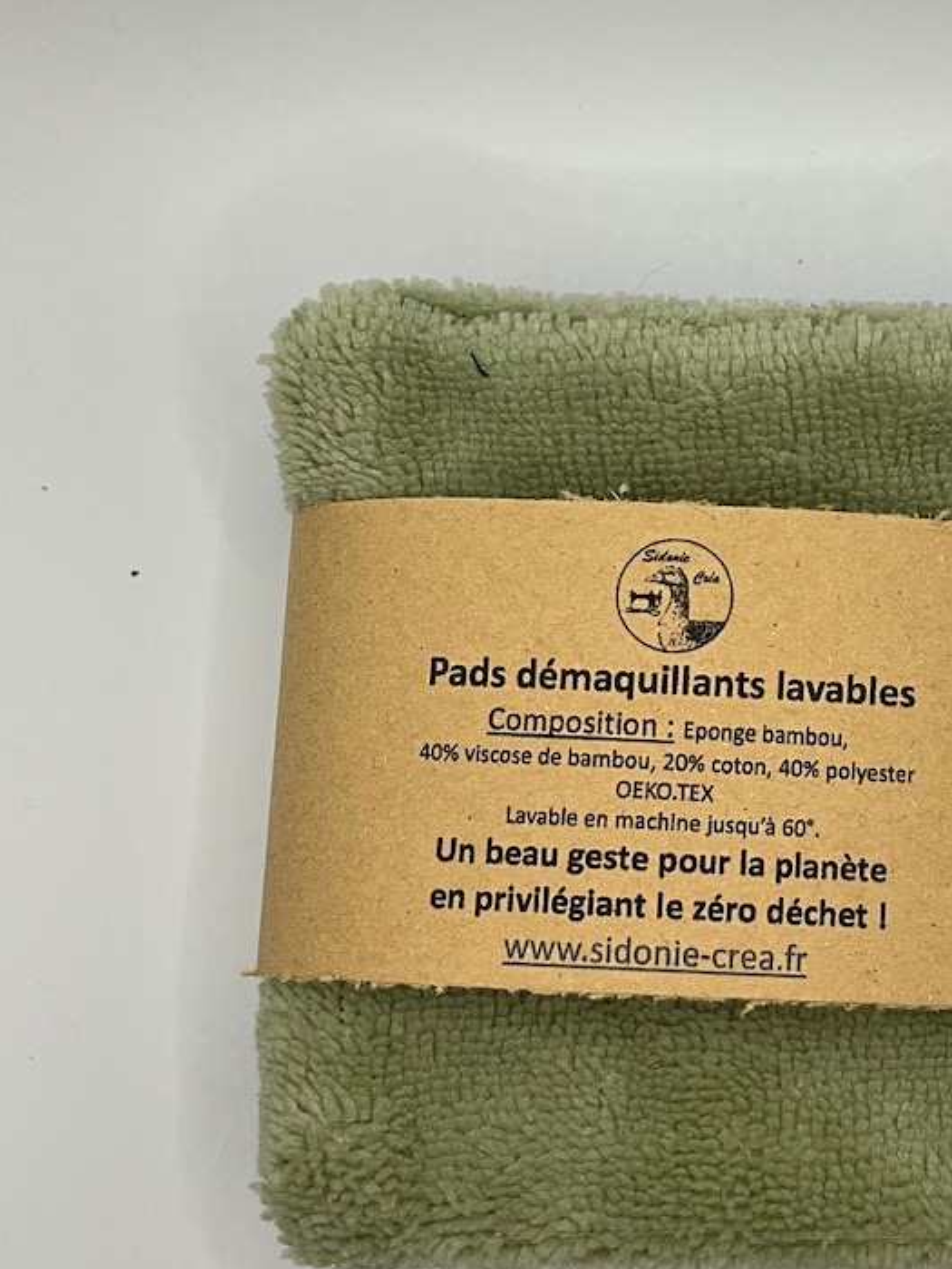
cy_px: 578
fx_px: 1943
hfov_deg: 26.9
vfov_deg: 36.1
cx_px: 782
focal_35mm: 53
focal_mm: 3
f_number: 1.8
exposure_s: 1/286
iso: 25
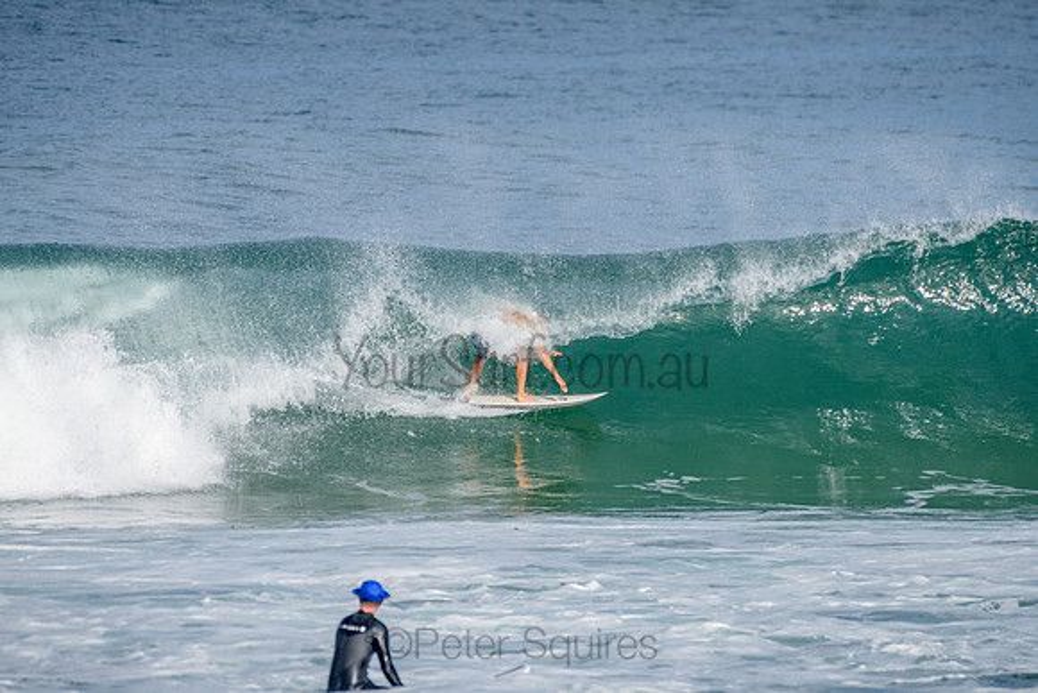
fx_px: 17651
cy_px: 346
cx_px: 519
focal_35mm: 612
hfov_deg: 3.4
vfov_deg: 2.2
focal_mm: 500
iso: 160
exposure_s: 1/2000
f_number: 5.6
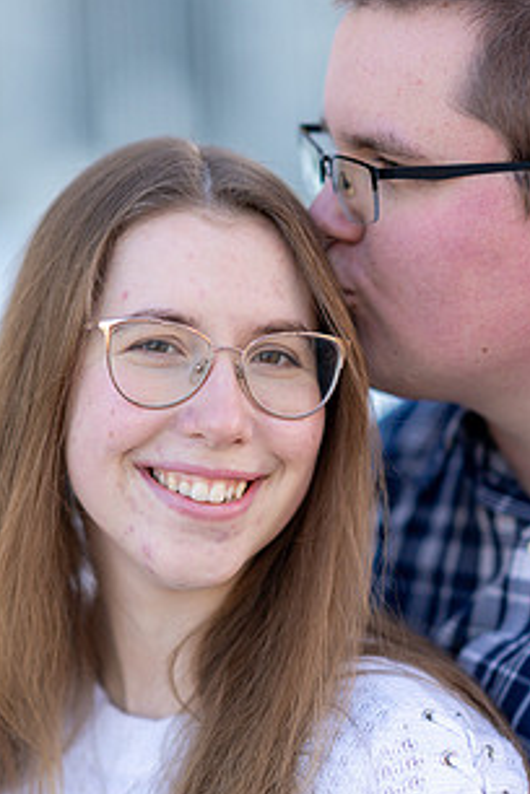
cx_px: 247
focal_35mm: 125
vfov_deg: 16.4
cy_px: 389
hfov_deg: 11.0
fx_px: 2760
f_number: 1.4
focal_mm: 85
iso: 250
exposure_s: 1/1600
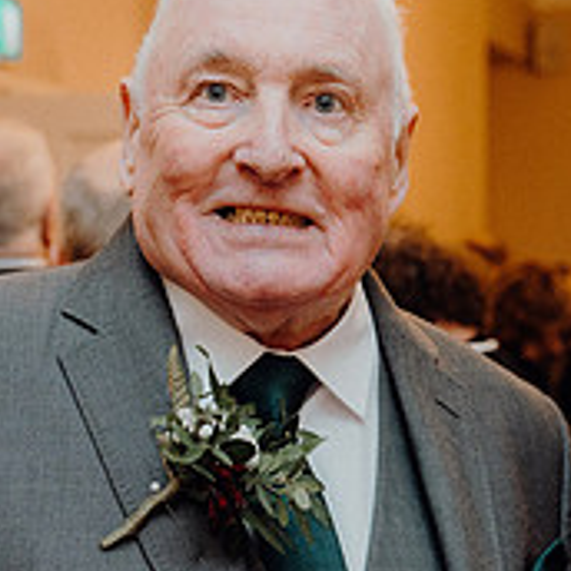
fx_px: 1978
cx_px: 428
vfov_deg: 16.2
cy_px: 536
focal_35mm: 106
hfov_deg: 16.3
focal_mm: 37
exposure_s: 1/160
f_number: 3.5
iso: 2500
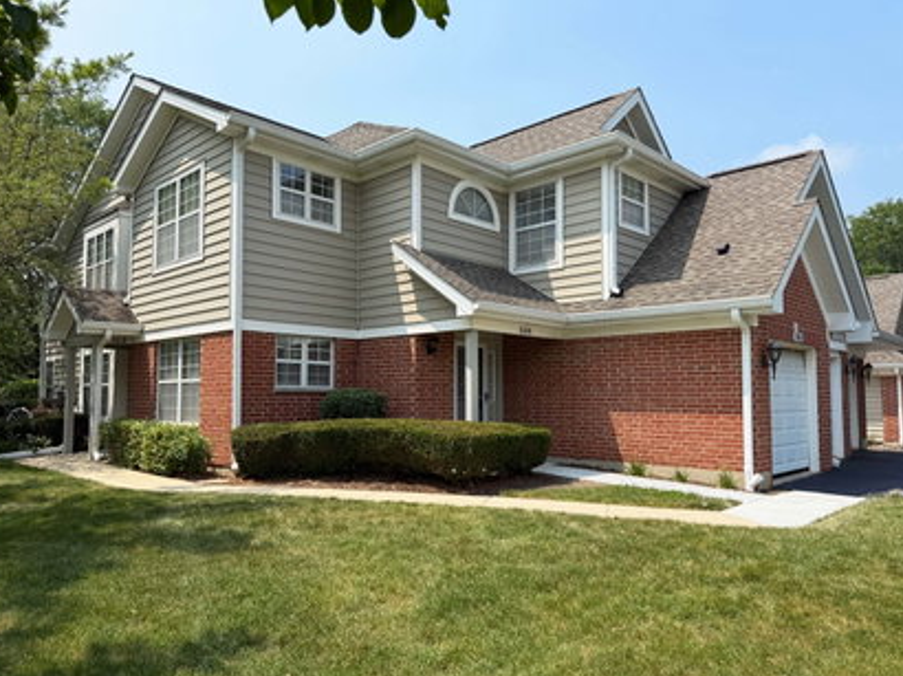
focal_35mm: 25
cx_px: 437
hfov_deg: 69.4
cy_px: 348
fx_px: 652
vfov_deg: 54.8
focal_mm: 6.76
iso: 80
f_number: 1.8
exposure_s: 1/3800
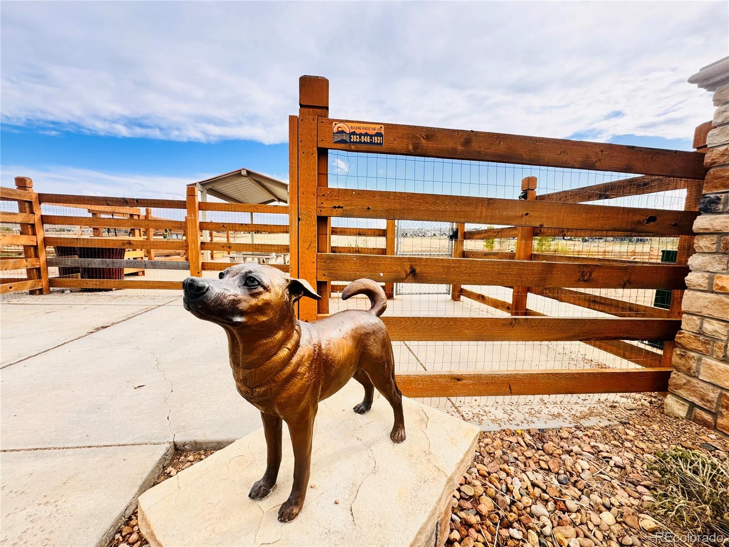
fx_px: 295
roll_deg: -0.8
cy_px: 274
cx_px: 364
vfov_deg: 85.7
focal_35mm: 14
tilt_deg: -7.3
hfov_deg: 102.1
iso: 40
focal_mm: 2.22
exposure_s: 1/804
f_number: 2.2
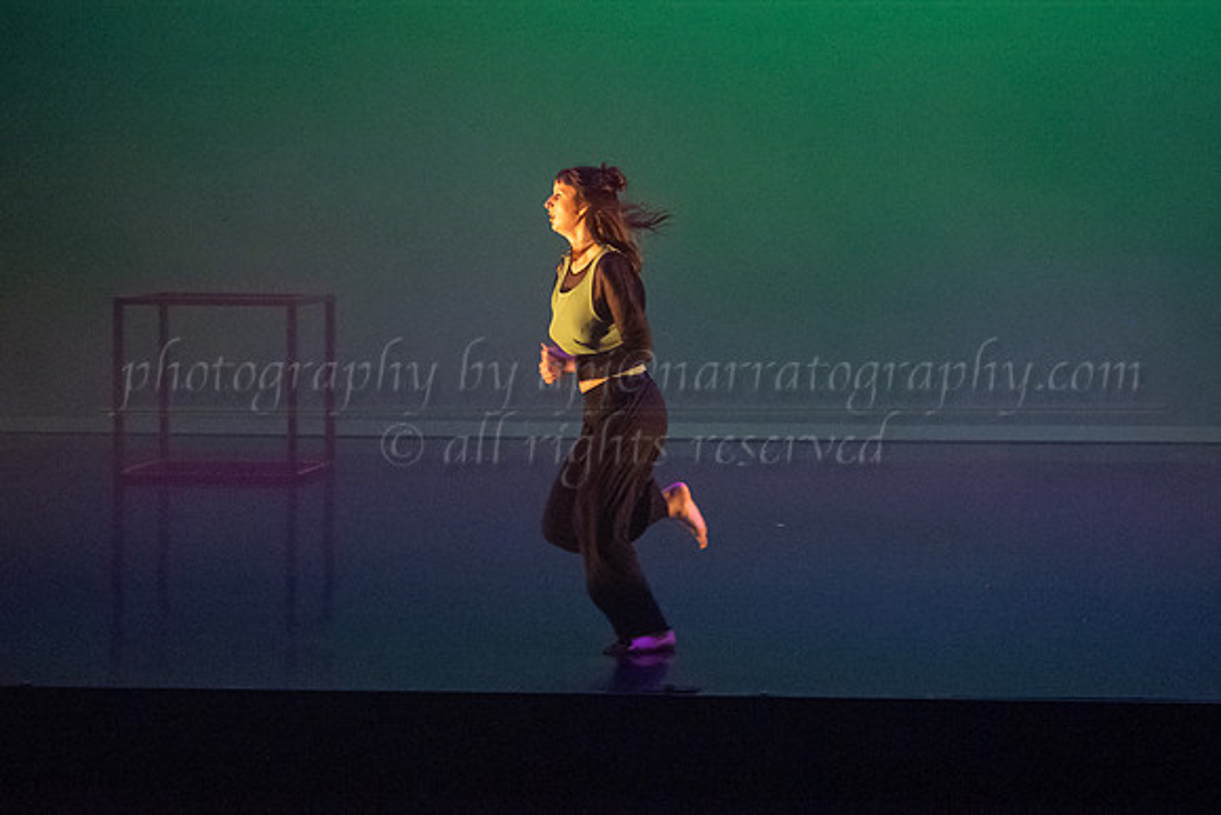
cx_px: 650
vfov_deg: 13.3
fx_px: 3490
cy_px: 364
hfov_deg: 19.8
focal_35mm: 103
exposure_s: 1/320
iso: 4000
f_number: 3.2
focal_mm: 63
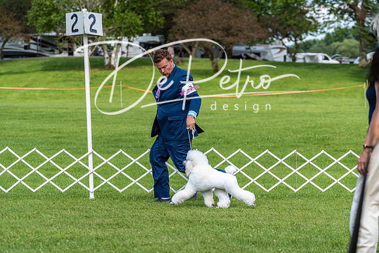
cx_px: 190
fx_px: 1443
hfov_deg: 15.0
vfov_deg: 10.0
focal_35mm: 137
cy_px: 126
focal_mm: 137
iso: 320
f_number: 5
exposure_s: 1/1000
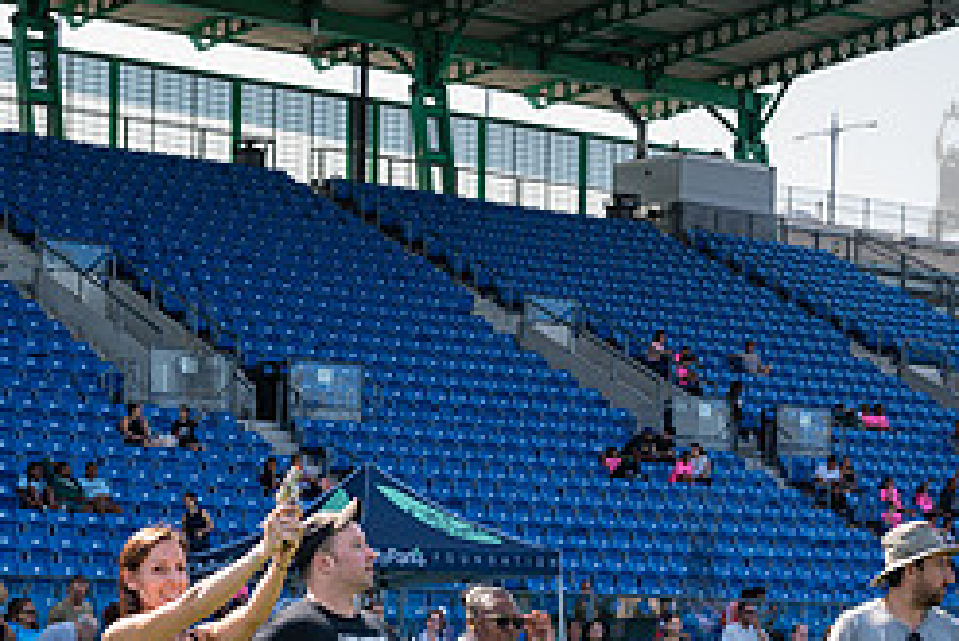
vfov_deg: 13.8
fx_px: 2585
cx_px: 198
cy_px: 732
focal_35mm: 97
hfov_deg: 20.8
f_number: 5.6
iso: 400
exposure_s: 1/640
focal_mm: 40
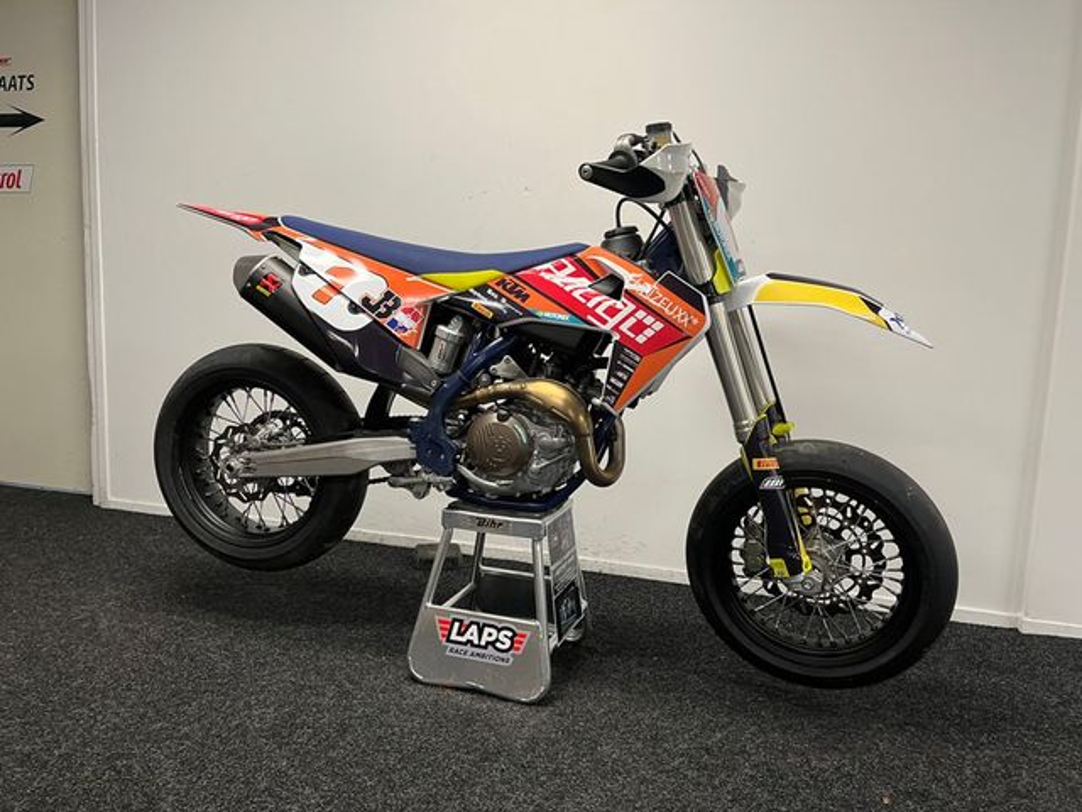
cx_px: 541
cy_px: 406
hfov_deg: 67.3
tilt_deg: -8.9
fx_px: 813
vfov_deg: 53.1
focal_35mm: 26
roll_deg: -2.4
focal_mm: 5.1
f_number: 1.6
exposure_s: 1/50
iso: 80
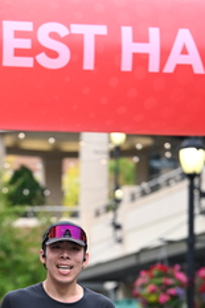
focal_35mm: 196
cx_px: 48
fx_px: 1677
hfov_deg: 7.0
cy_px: 330
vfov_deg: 10.4
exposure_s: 1/1600
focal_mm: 83
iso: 1000
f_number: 2.8
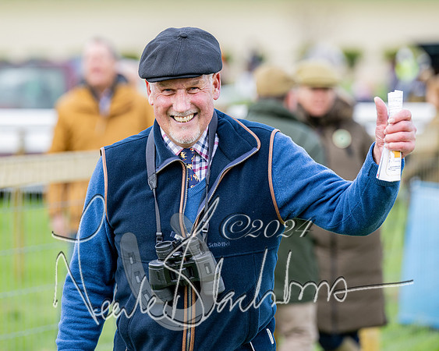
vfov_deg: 6.3
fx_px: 3193
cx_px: 208
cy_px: 168
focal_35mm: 246
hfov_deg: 7.9
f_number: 4
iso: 400
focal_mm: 200
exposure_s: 1/1000
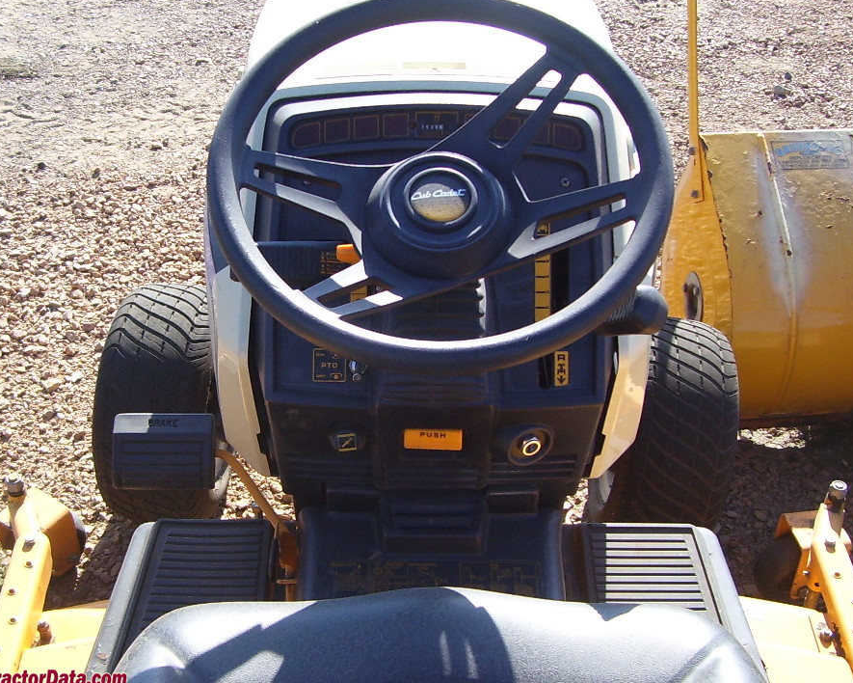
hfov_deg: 50.3
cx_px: 442
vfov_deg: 41.2
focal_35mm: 36
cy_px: 343
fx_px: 909
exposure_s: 1/500
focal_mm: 5.6
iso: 80
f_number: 2.7
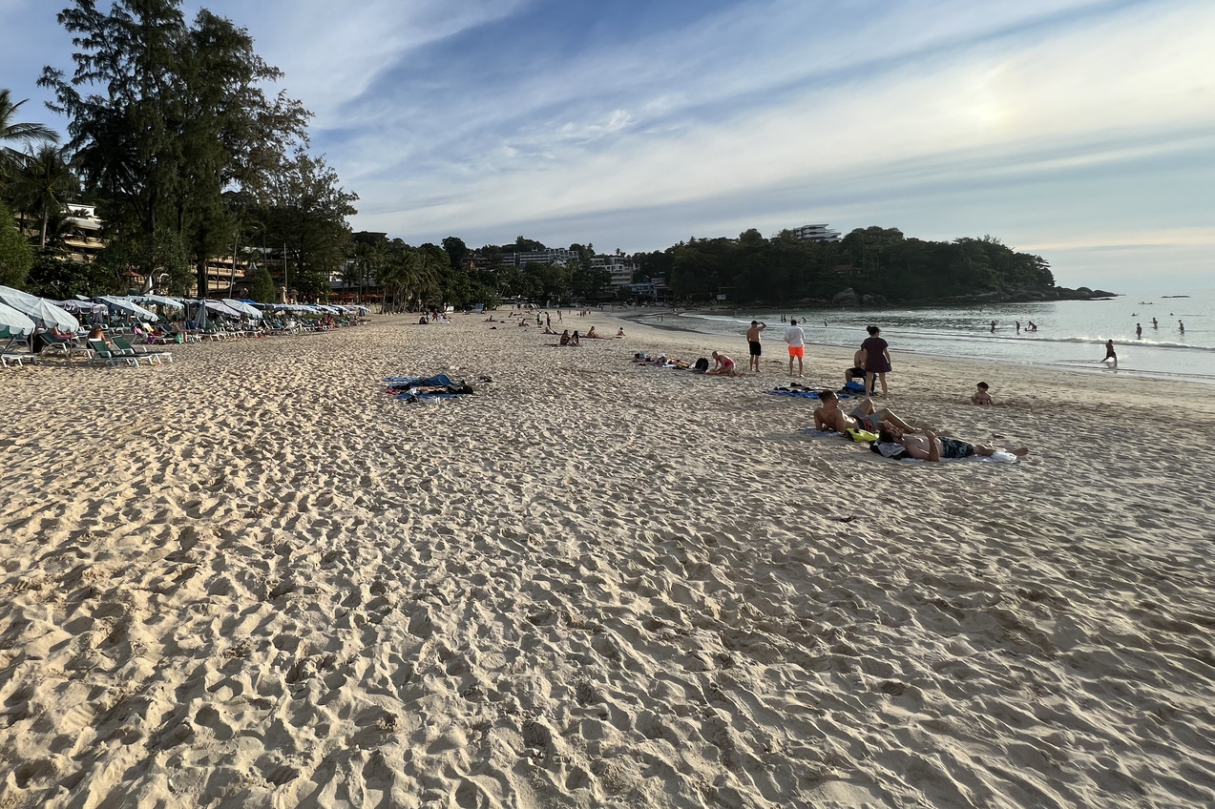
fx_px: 574
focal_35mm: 17
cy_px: 276
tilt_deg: +2.6
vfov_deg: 68.6
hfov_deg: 92.5
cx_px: 510
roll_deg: +1.7
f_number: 1.8
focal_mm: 1.57
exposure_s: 1/1623
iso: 32
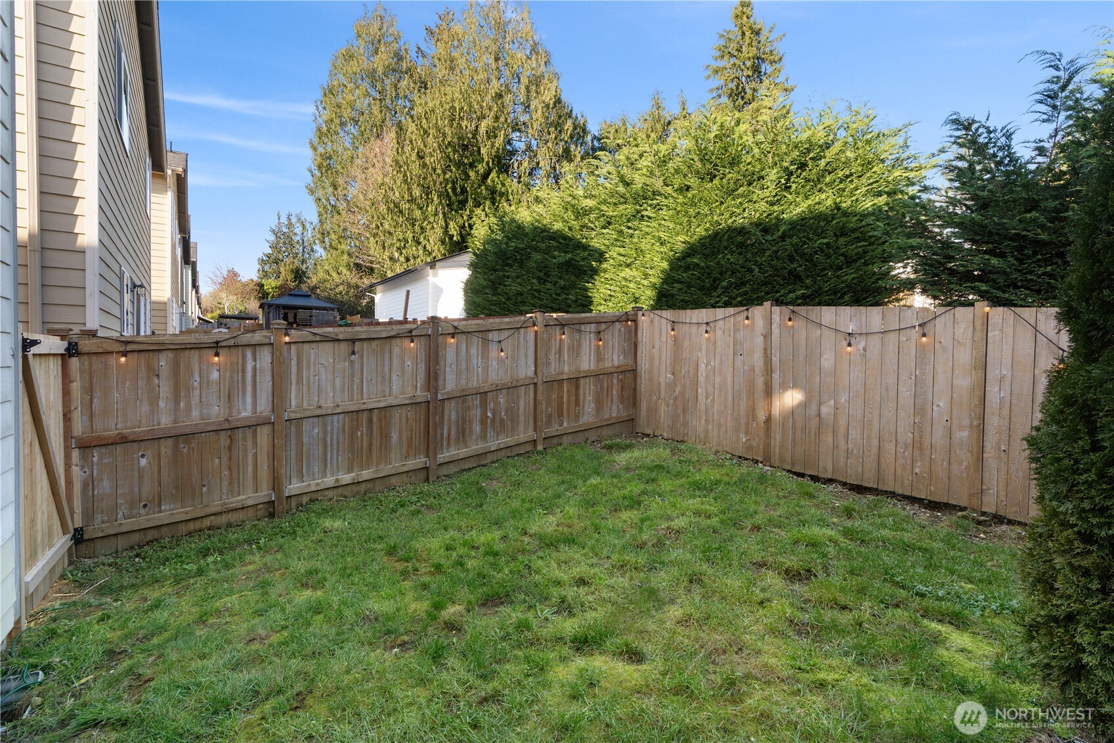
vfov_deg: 73.7
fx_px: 495
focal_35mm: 16
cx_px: 557
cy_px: 372
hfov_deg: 96.7
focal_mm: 16
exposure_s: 1/25
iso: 320
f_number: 9
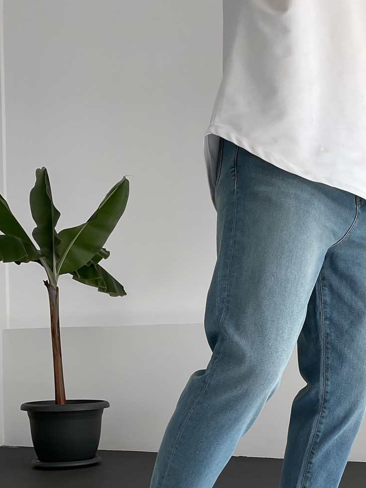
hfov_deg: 30.1
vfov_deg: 38.8
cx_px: 294
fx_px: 663
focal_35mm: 47
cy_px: 393
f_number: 1.8
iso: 16
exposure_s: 1/200
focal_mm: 3
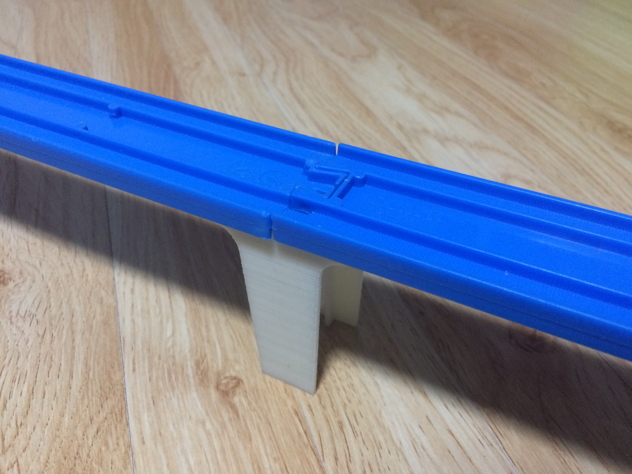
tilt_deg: -40.8
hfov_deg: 61.7
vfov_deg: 48.2
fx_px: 529
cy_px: 237
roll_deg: +1.0
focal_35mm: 29
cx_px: 316
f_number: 2.2
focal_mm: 4.15
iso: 250
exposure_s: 1/30
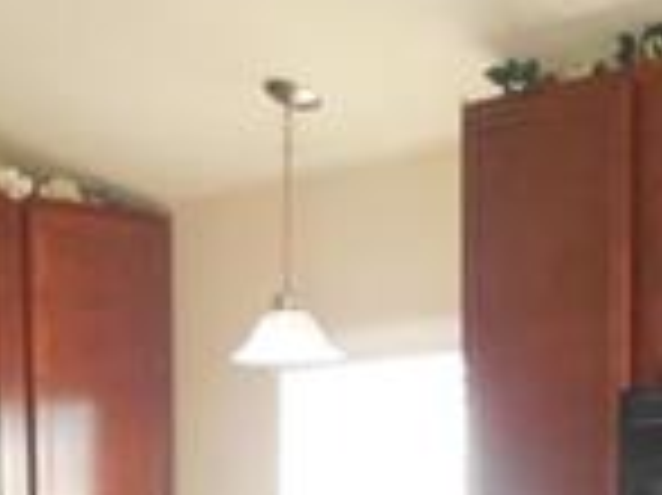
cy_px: 958
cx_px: 563
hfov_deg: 17.2
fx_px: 2159
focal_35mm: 113
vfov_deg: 11.8
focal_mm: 4.6
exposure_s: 1/25
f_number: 3.5
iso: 400
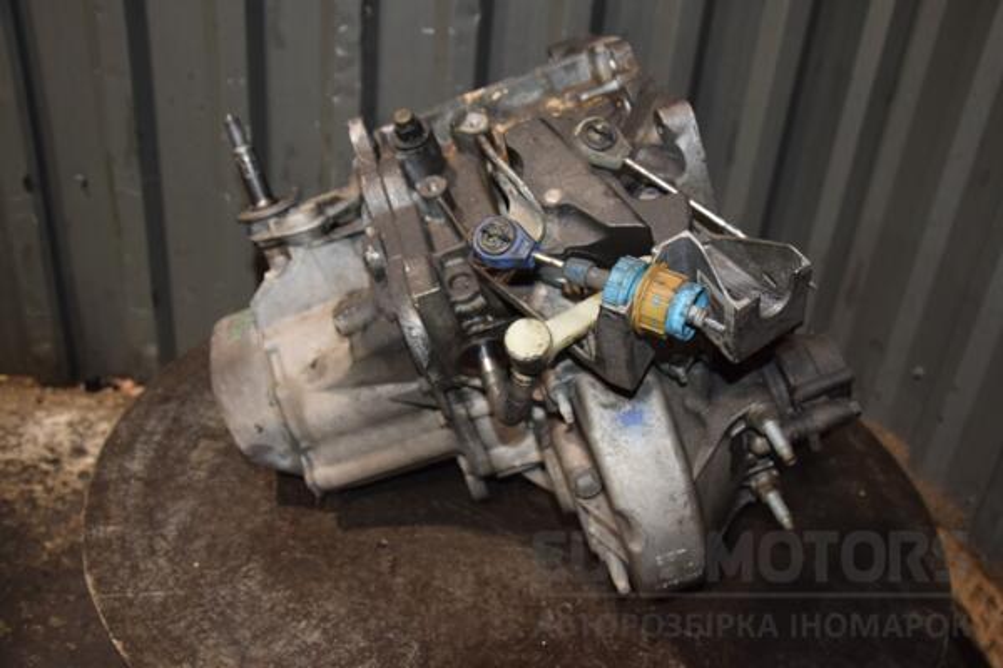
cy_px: 334
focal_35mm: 32
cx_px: 502
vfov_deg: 41.7
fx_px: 878
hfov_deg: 59.5
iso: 800
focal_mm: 21
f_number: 5
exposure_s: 1/60
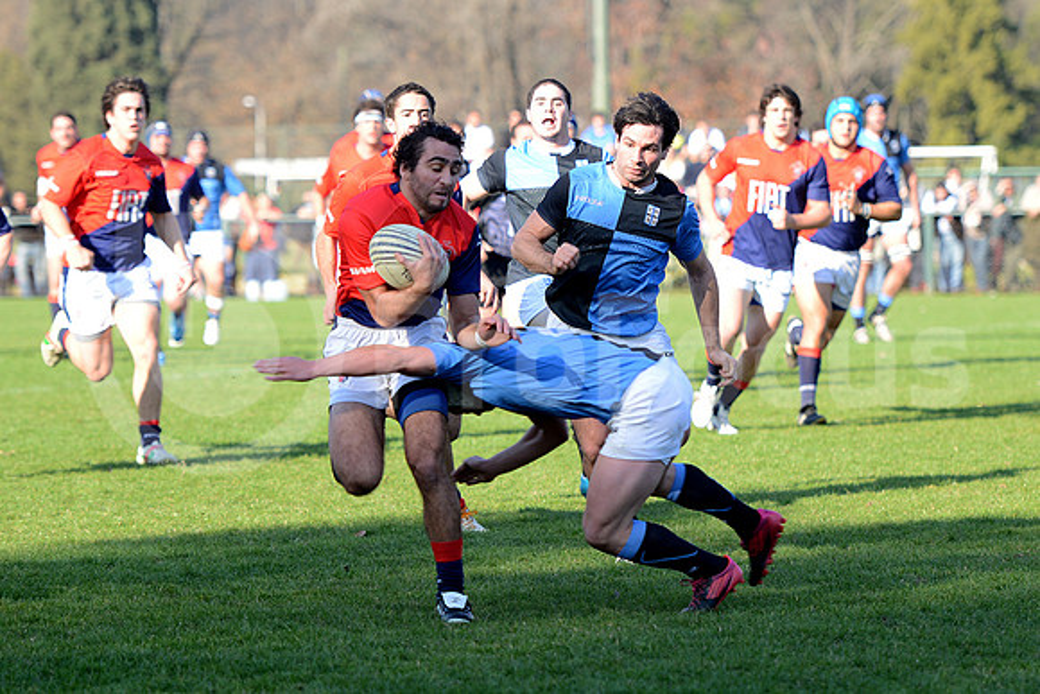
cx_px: 520
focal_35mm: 130
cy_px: 347
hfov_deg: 15.8
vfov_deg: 10.6
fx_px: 3756
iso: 250
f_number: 2.8
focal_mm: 130
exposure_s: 1/640
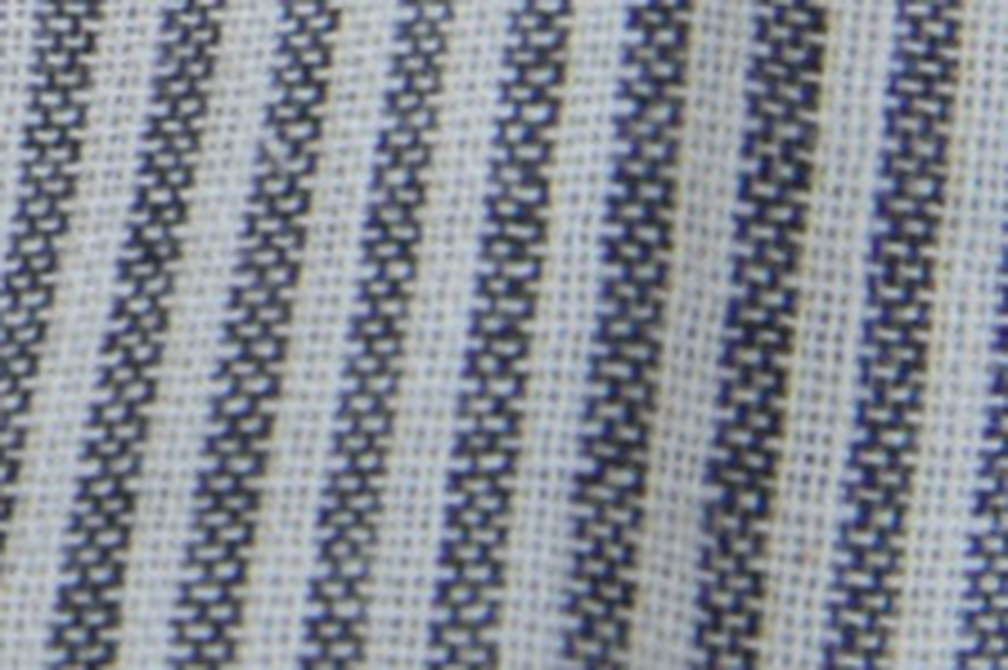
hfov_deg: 8.5
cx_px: -882
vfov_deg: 5.8
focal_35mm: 231
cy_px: -450
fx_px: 6473
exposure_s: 1/320
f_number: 4.5
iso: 400
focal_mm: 23
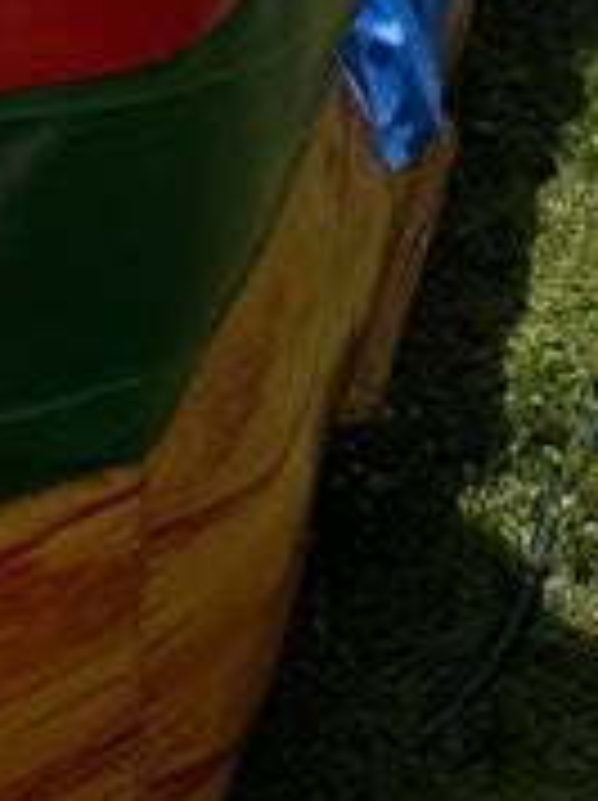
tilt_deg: -3.9
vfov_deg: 10.8
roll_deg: +1.1
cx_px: 40
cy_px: -958
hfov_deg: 9.1
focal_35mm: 162
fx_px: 3740
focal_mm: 6.76
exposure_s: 1/9009
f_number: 1.78
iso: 80
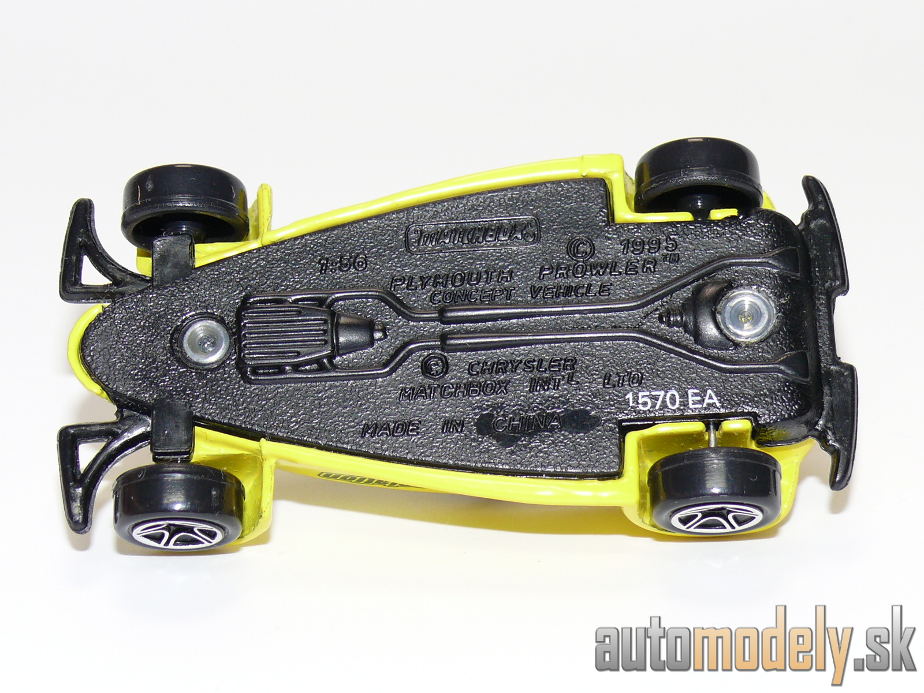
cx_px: 462
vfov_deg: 14.1
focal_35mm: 105
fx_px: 2803
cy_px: 346
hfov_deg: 18.7
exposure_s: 1/30
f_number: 4
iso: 100
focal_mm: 13.7
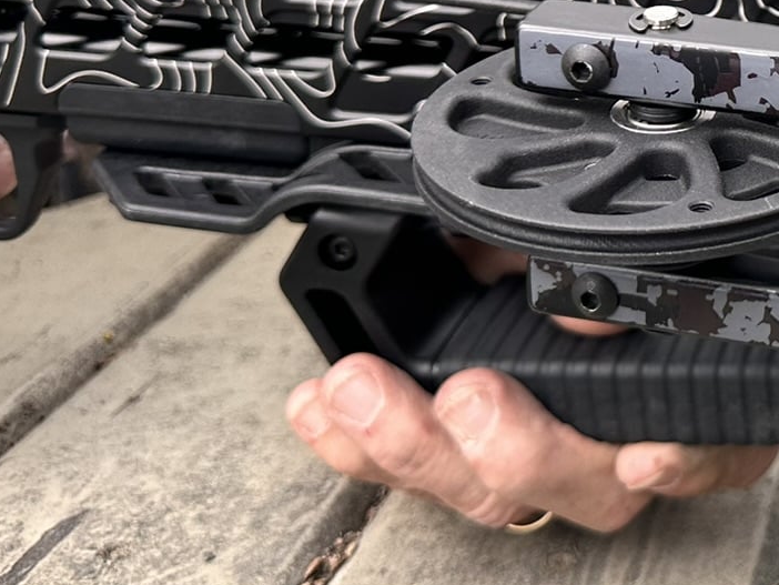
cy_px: -92
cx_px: 965
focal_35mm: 70
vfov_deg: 19.9
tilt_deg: -11.9
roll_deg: +4.2
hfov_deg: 24.7
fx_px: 1576
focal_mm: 6.86
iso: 80
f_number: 1.78
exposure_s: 1/564
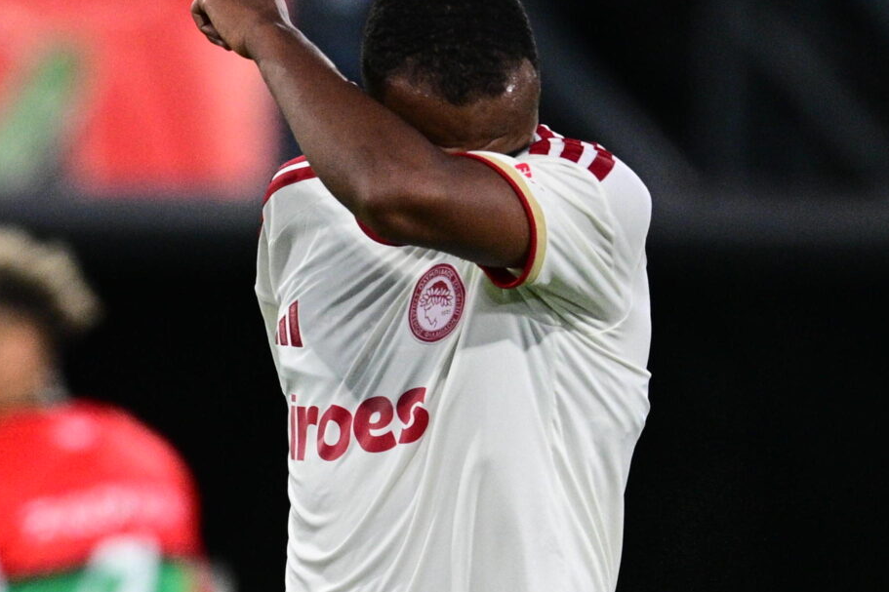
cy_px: 326
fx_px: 13011
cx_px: 436
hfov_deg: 3.9
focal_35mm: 527
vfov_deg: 2.6
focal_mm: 400
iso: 1250
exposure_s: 1/1250
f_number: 3.2
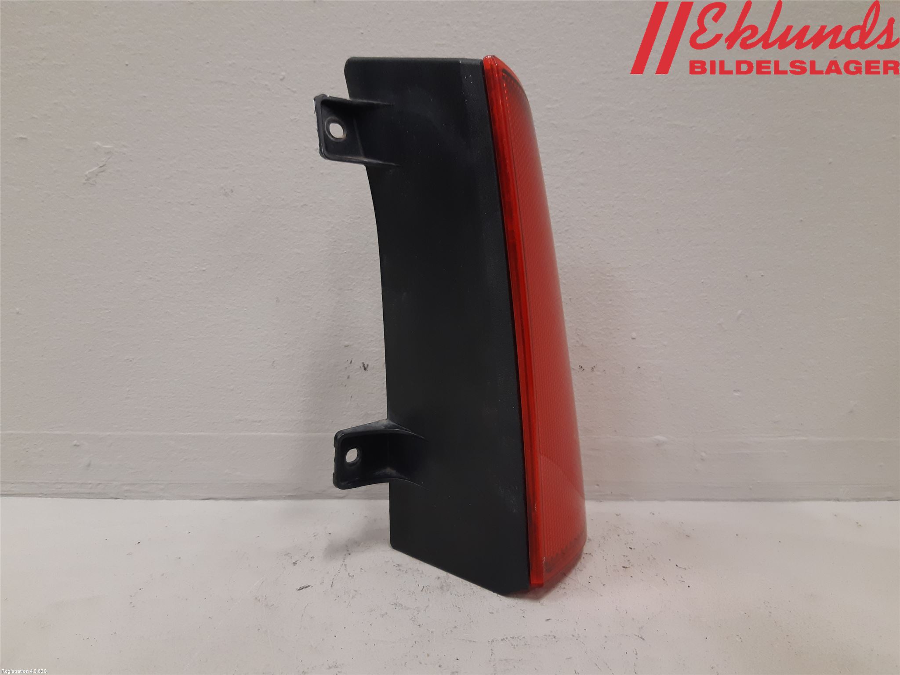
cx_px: 450
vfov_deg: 53.1
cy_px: 338
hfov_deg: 67.3
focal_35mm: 26
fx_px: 676
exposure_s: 1/50
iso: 160
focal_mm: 3.93
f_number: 1.7
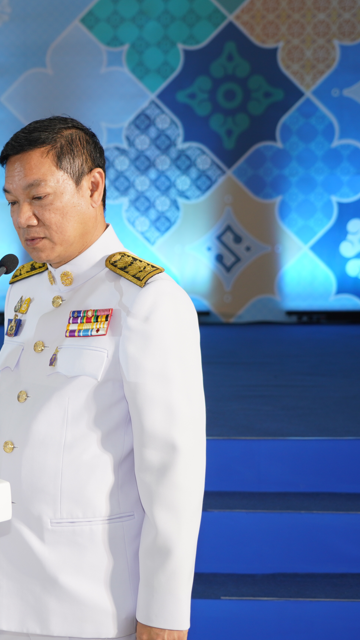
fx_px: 1256
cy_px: 320
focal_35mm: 74
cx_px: -24
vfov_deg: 28.6
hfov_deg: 15.9
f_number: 4.5
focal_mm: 47
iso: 320
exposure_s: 1/125
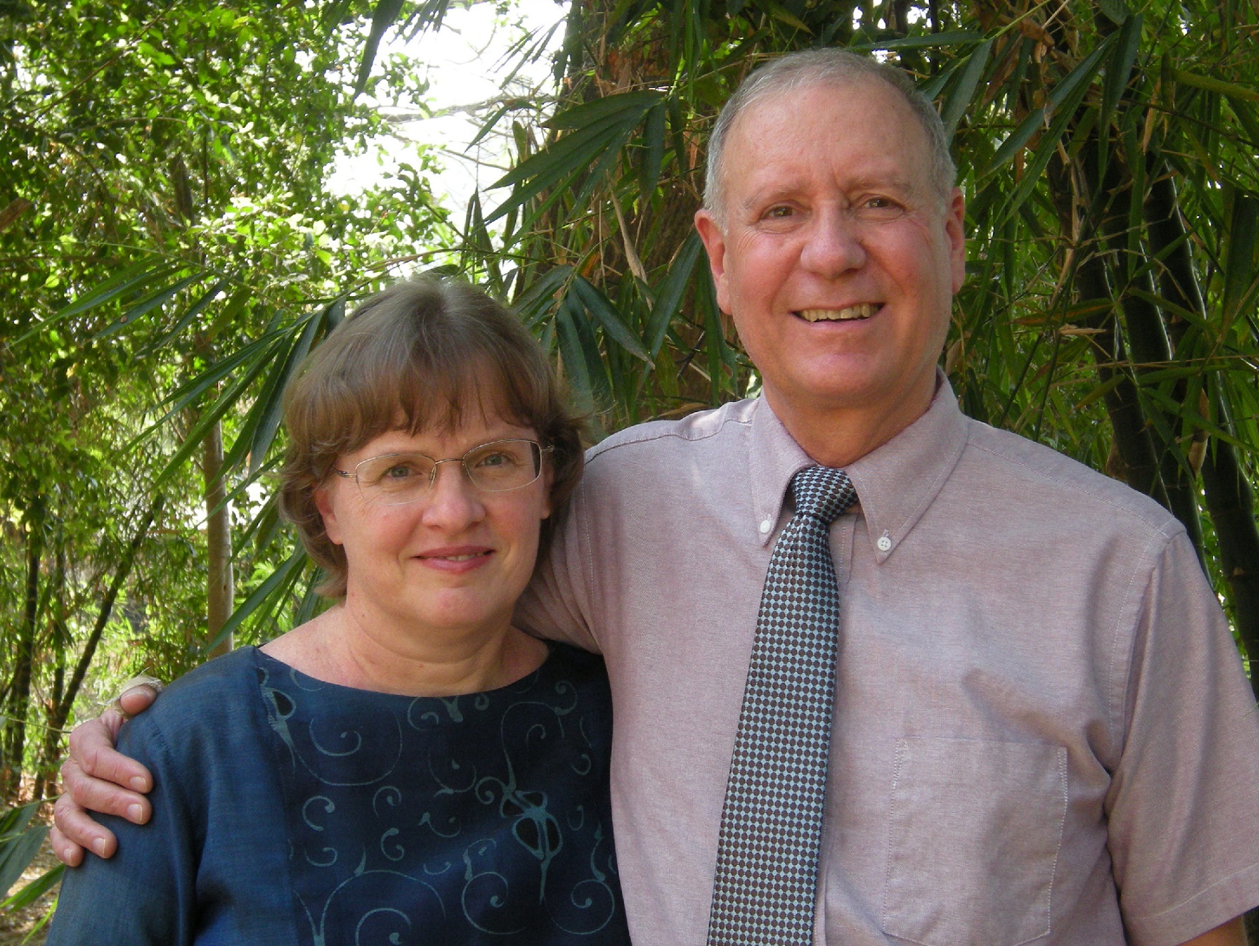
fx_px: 2220
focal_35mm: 61
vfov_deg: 24.0
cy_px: 473
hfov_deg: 31.7
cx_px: 630
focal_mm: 10.1
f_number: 4.1
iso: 175
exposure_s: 1/106
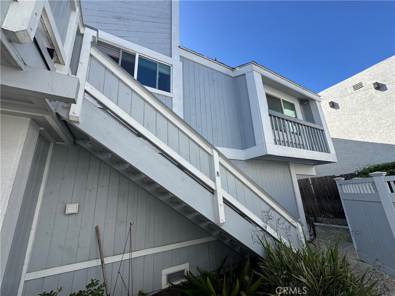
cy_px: 148
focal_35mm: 14
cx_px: 198
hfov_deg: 102.1
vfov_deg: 85.7
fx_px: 160
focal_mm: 2.22
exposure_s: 1/1006
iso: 40
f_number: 2.2
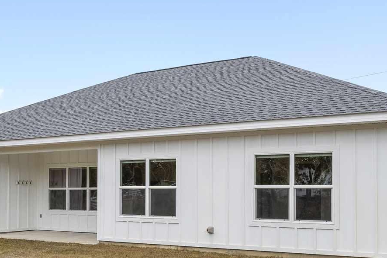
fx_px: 520
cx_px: 185
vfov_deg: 27.6
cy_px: 187
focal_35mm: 48
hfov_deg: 40.8
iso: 100
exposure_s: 1/10
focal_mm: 14.1
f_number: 8
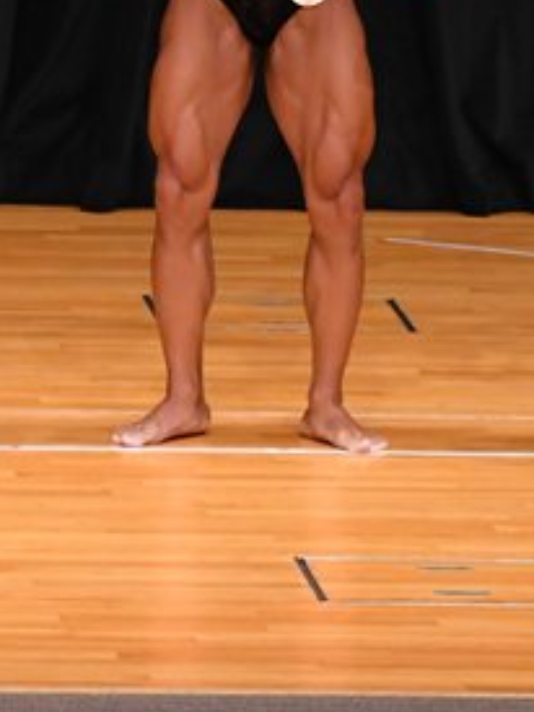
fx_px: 12557
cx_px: 152
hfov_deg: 2.4
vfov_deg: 3.3
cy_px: 57
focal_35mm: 610
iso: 4000
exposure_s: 1/400
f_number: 5.6
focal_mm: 150
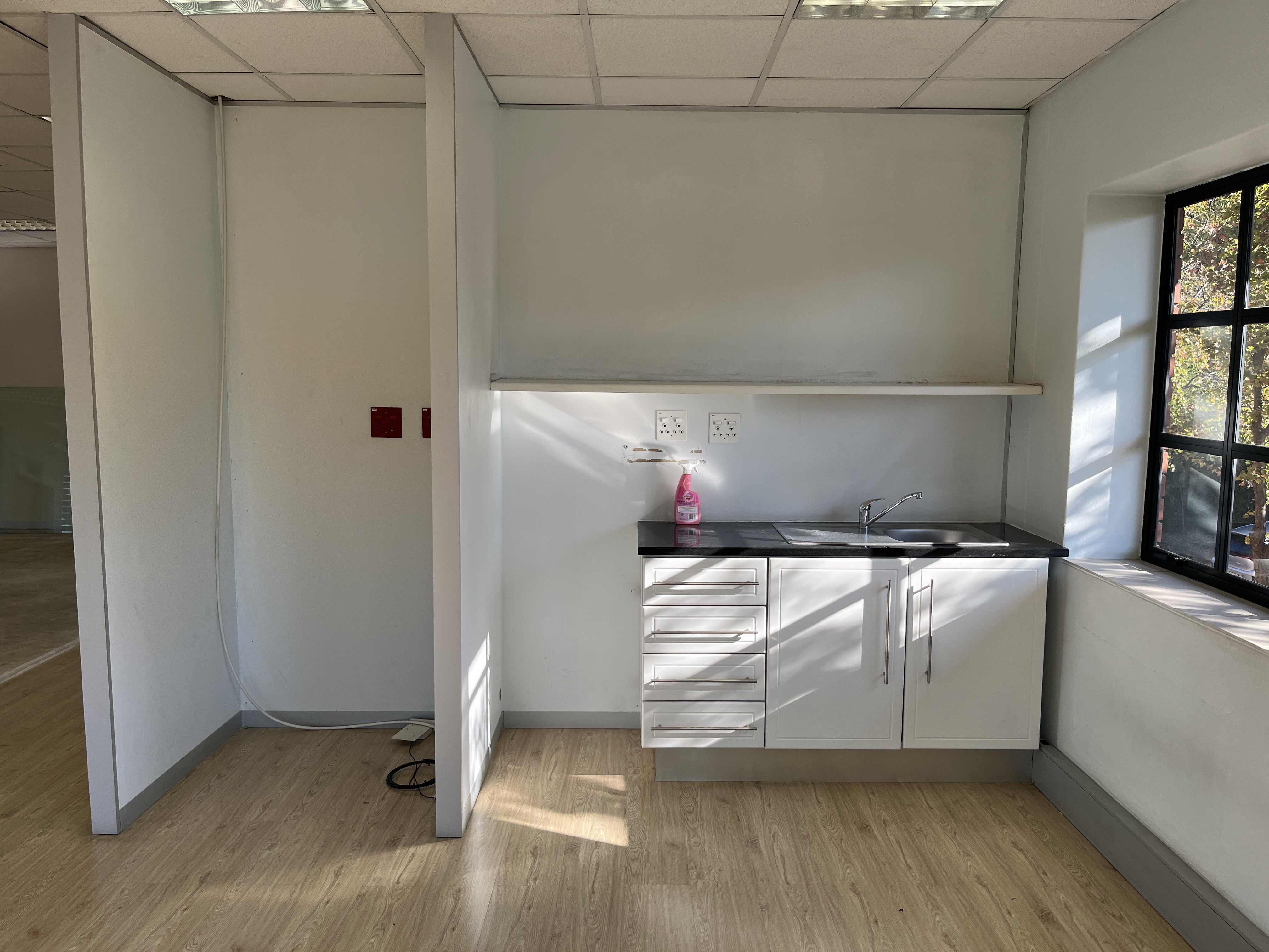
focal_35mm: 26
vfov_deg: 53.1
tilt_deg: -7.4
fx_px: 953
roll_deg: +0.8
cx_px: 634
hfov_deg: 67.3
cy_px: 476
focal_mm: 5.1
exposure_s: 1/684
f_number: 1.6
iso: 50
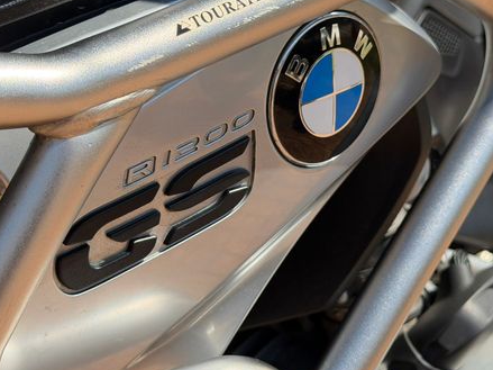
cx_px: 243
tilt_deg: -10.4
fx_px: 997
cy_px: 152
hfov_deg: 27.8
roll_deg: +0.5
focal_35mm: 70
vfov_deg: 21.0
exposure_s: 1/2577
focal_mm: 6.76
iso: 64
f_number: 1.78
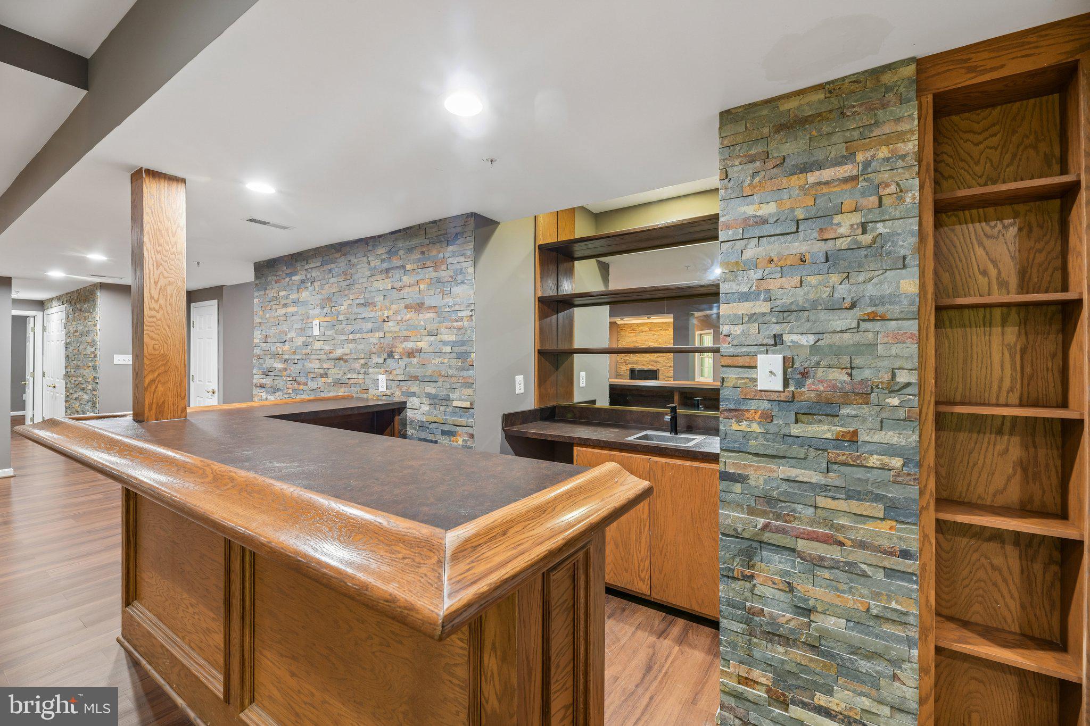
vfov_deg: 77.3
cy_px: 363
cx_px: 545
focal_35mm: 15
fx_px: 454
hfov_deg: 100.4
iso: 400
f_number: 8
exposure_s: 1/2.5
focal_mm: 15
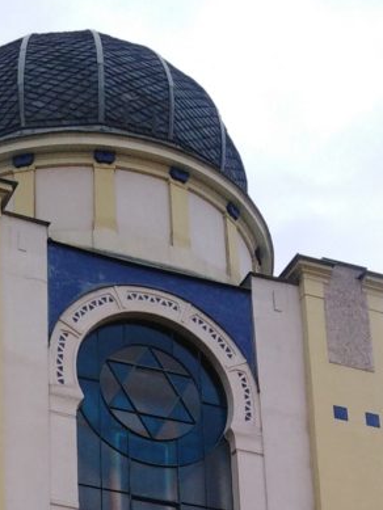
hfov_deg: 13.7
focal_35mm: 107
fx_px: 1578
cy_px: 762
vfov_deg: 16.7
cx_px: 26
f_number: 2.2
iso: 100
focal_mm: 3.46
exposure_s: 1/151
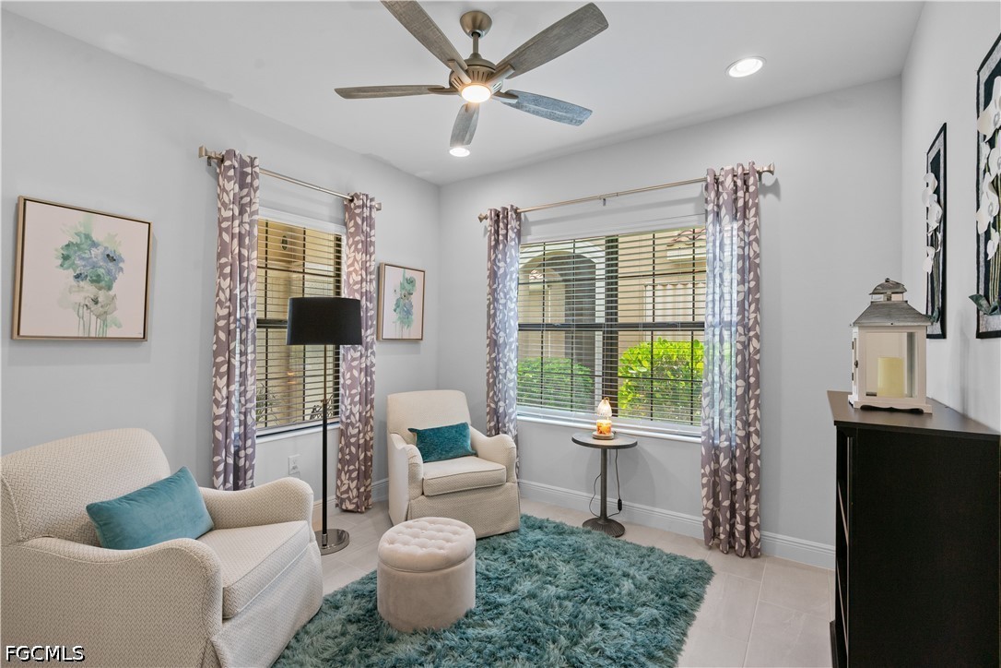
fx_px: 445
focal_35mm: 16
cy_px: 334
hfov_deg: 96.7
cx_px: 500
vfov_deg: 73.7
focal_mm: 16
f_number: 8
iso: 400
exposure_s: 1/50
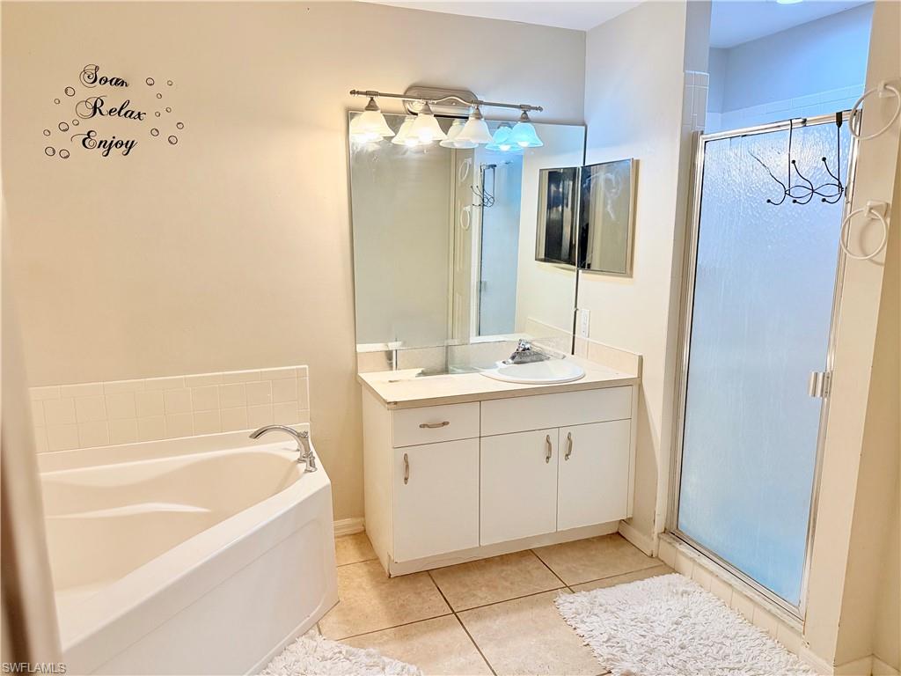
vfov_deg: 56.8
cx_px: 450
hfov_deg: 71.6
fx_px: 625
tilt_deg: -9.4
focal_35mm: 24
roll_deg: -0.2
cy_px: 338
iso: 160
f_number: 1.78
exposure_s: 1/240
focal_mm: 6.76
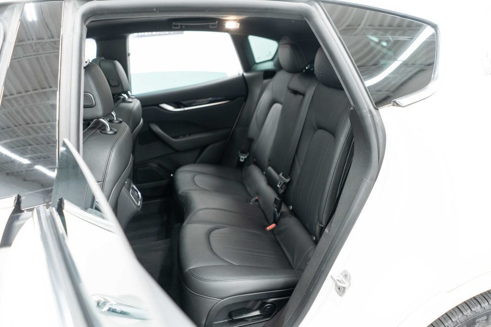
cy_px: 164
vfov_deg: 46.4
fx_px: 382
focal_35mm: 28
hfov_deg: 65.5
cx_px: 246
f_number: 3.2
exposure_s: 1/50
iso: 1600
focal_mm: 28
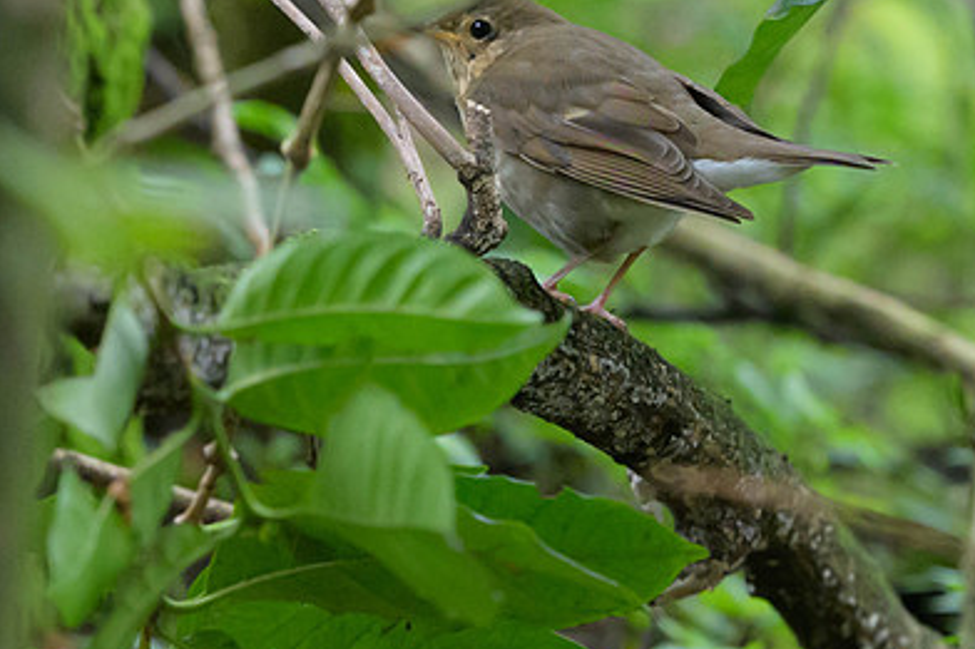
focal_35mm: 1654
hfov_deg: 1.2
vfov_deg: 0.8
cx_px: 378
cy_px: 260
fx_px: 44775
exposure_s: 1/1000
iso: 4500
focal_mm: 400
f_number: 4
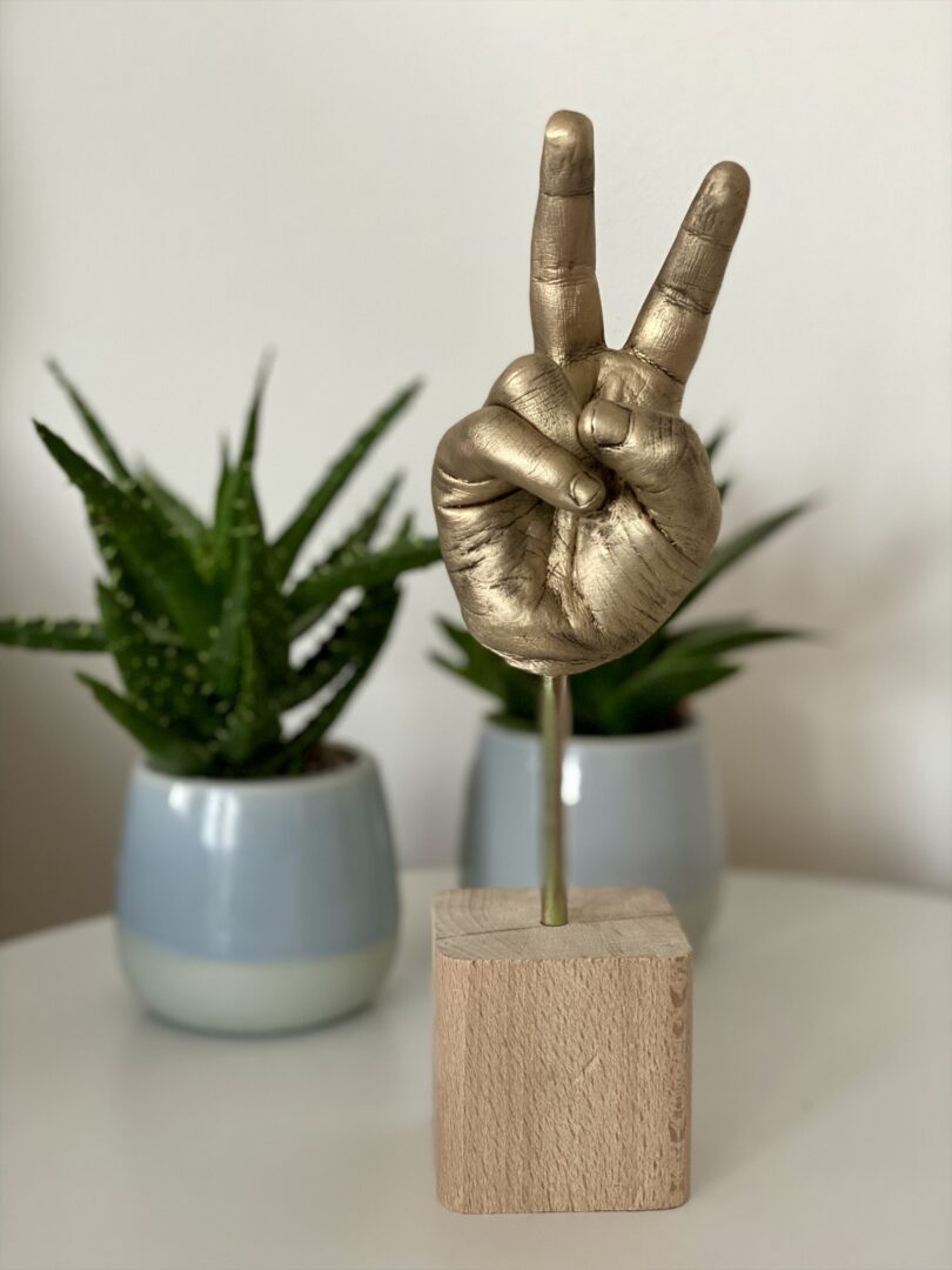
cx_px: 476
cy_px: 635
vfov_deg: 36.8
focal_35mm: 52
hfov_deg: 28.0
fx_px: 1907
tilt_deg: -7.6
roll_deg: -0.9
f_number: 2
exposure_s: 1/40
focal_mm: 6
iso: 200
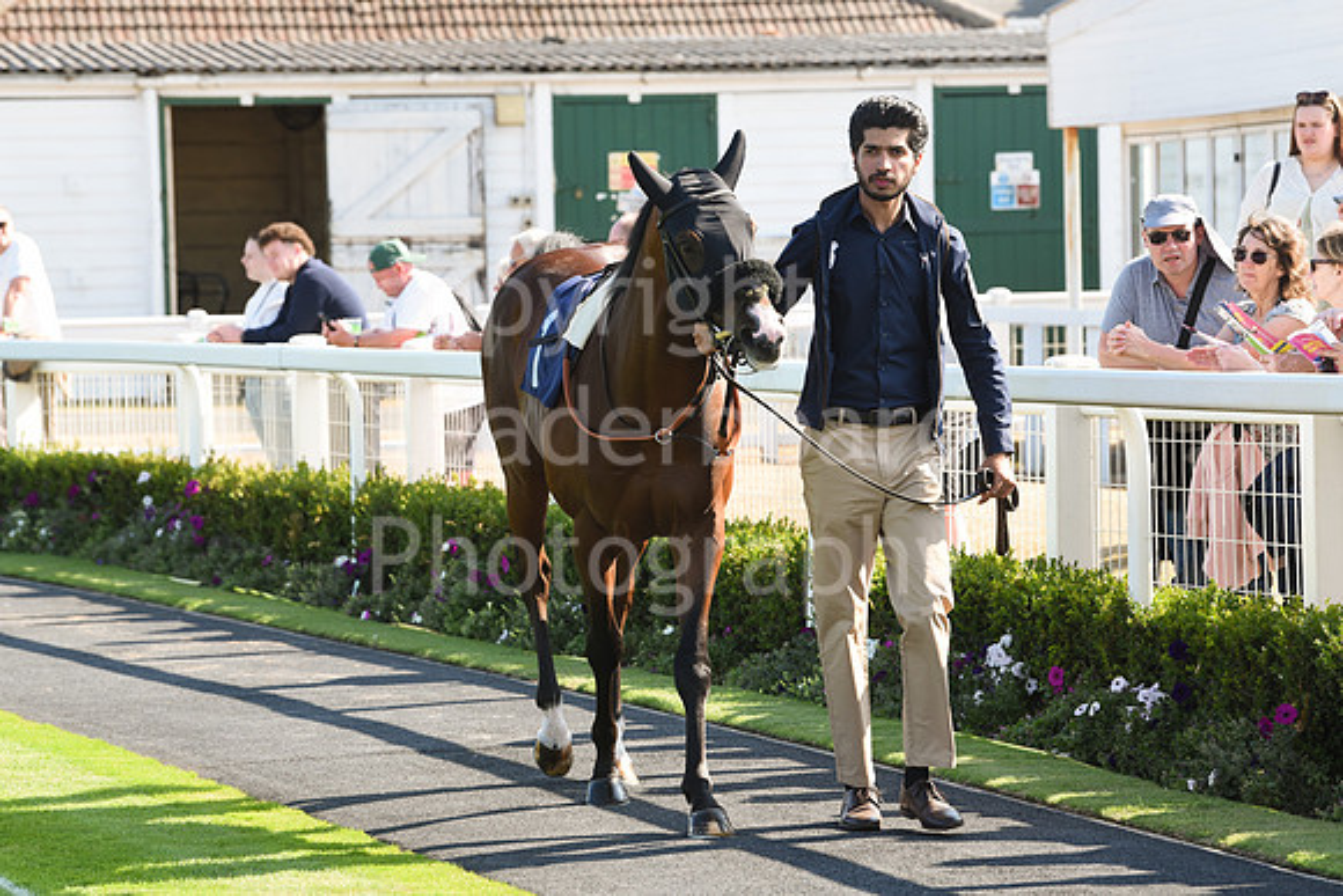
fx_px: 5970
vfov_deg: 8.6
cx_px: 672
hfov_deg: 12.8
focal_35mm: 160
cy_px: 448
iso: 640
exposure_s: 1/640
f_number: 6.3
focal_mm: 160
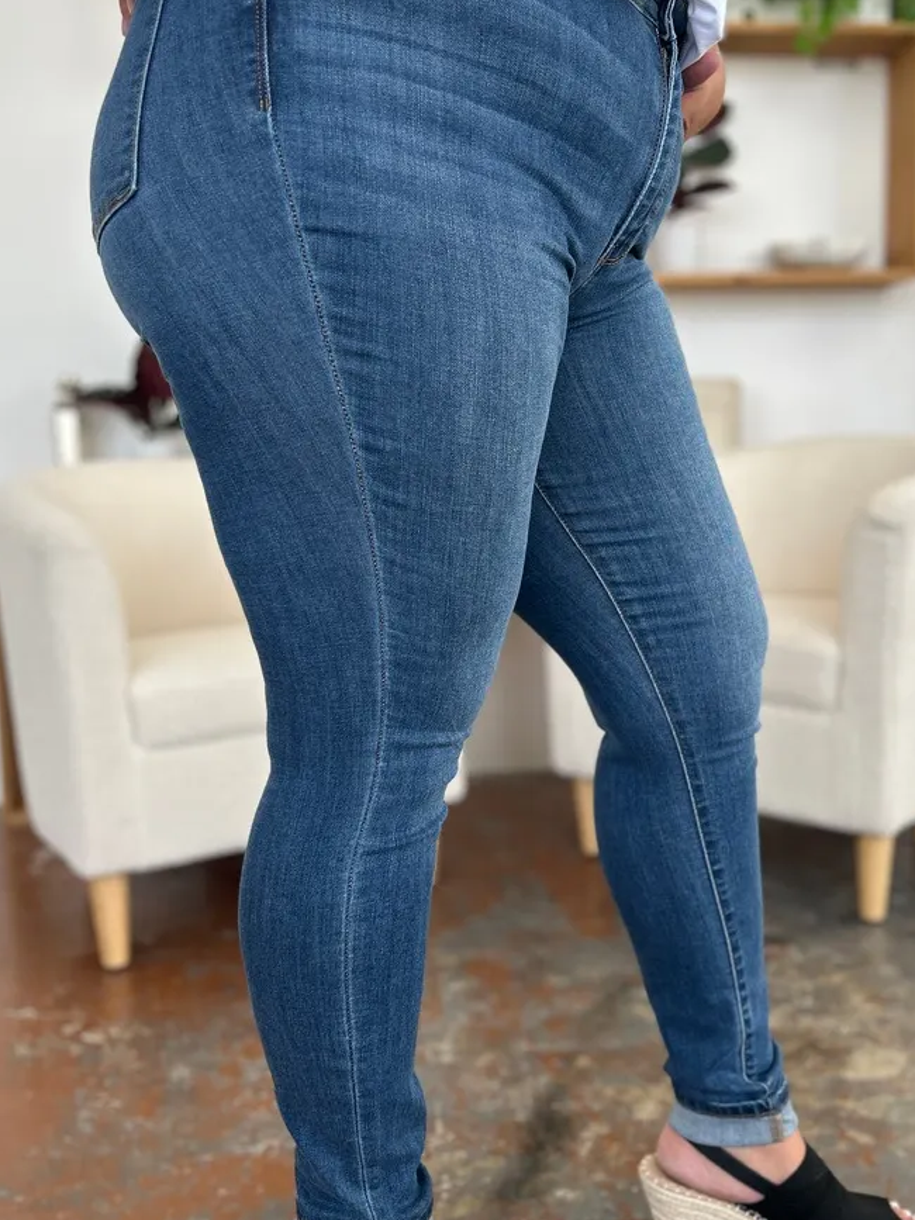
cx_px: 498
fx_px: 1269
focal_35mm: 36
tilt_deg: -6.3
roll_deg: +0.7
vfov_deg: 51.4
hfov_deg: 39.6
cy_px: 597
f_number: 1.5
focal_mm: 5.7
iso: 32
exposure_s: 1/131
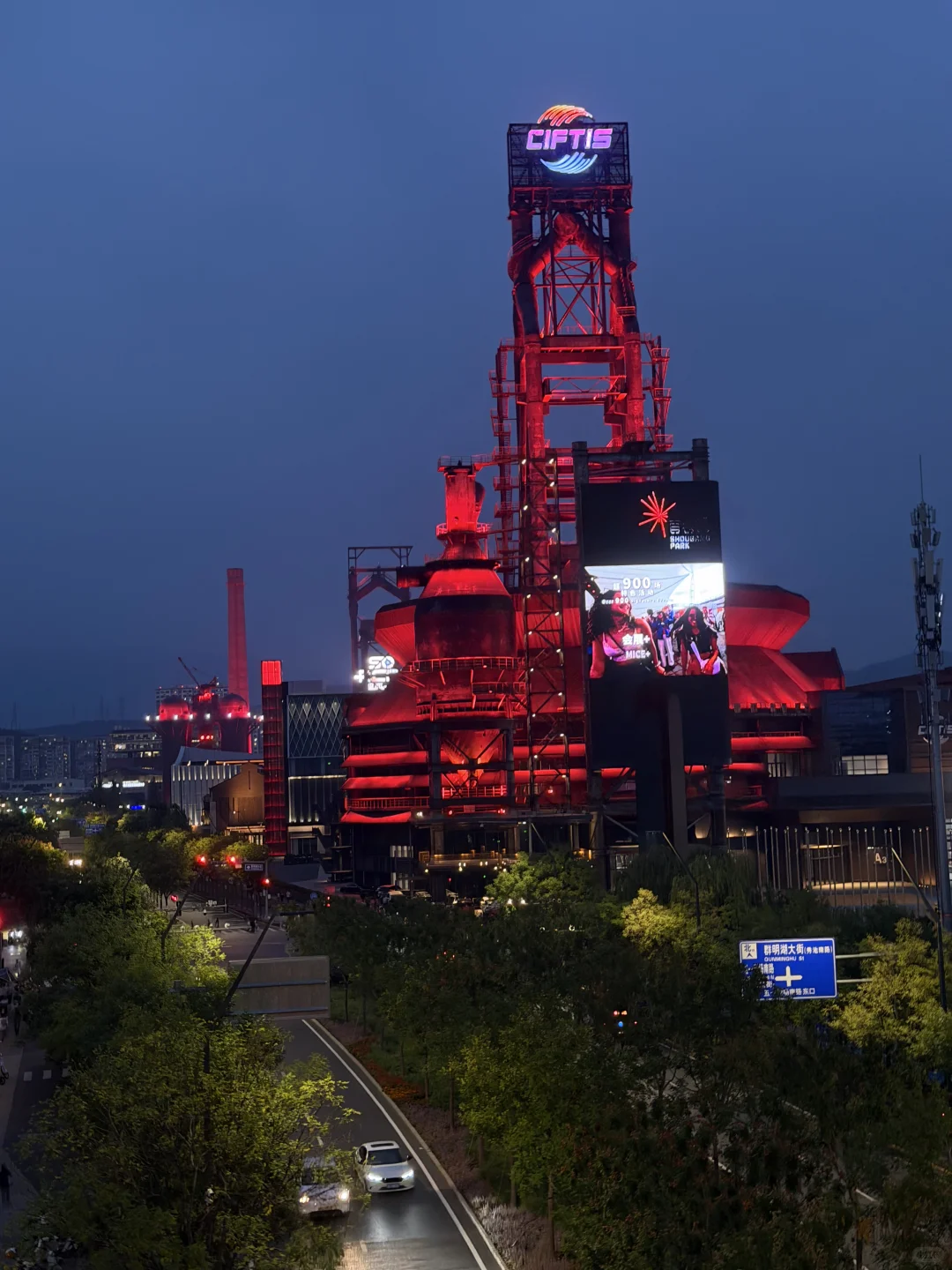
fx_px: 1760
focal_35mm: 48
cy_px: 635
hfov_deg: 30.3
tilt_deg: +4.6
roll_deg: +2.5
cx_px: 476
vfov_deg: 39.7
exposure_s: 1/40
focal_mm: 6.76
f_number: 1.78
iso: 500
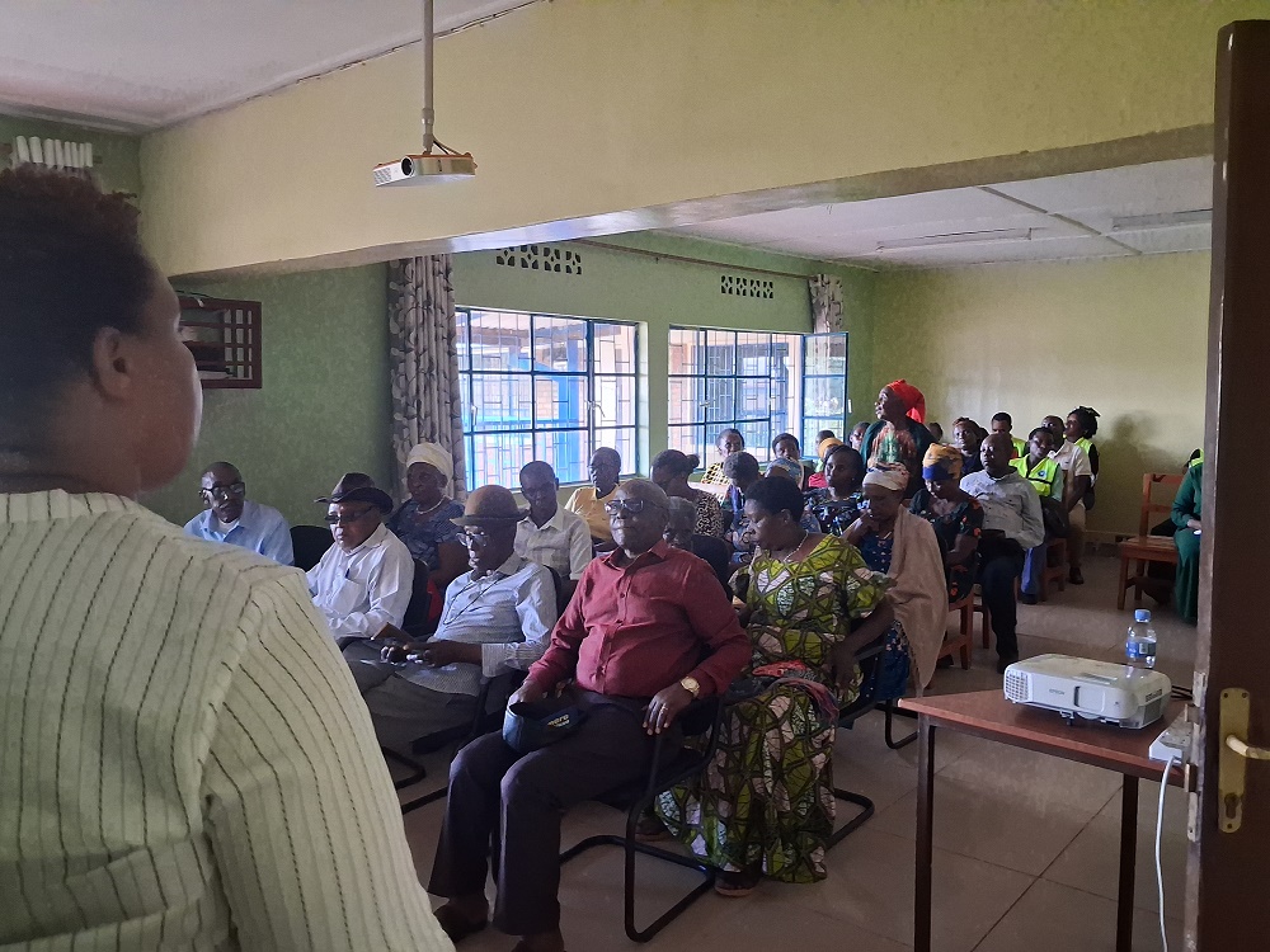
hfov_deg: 65.3
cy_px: 476
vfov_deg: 51.4
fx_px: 991
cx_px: 635
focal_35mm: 27
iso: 800
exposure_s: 1/25
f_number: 1.8
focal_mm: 4
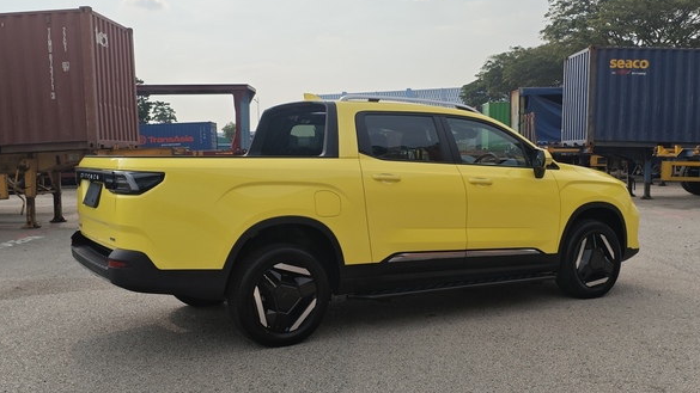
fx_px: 705
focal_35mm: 38
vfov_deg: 31.2
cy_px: 174
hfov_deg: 52.8
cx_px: 353
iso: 50
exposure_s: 1/5218
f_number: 1.59
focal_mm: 4.94
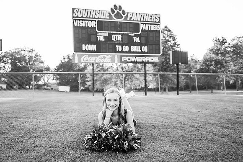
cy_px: 83
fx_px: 182
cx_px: 113
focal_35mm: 27
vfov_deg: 48.1
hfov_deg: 67.4
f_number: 2
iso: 125
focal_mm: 24
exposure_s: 1/500
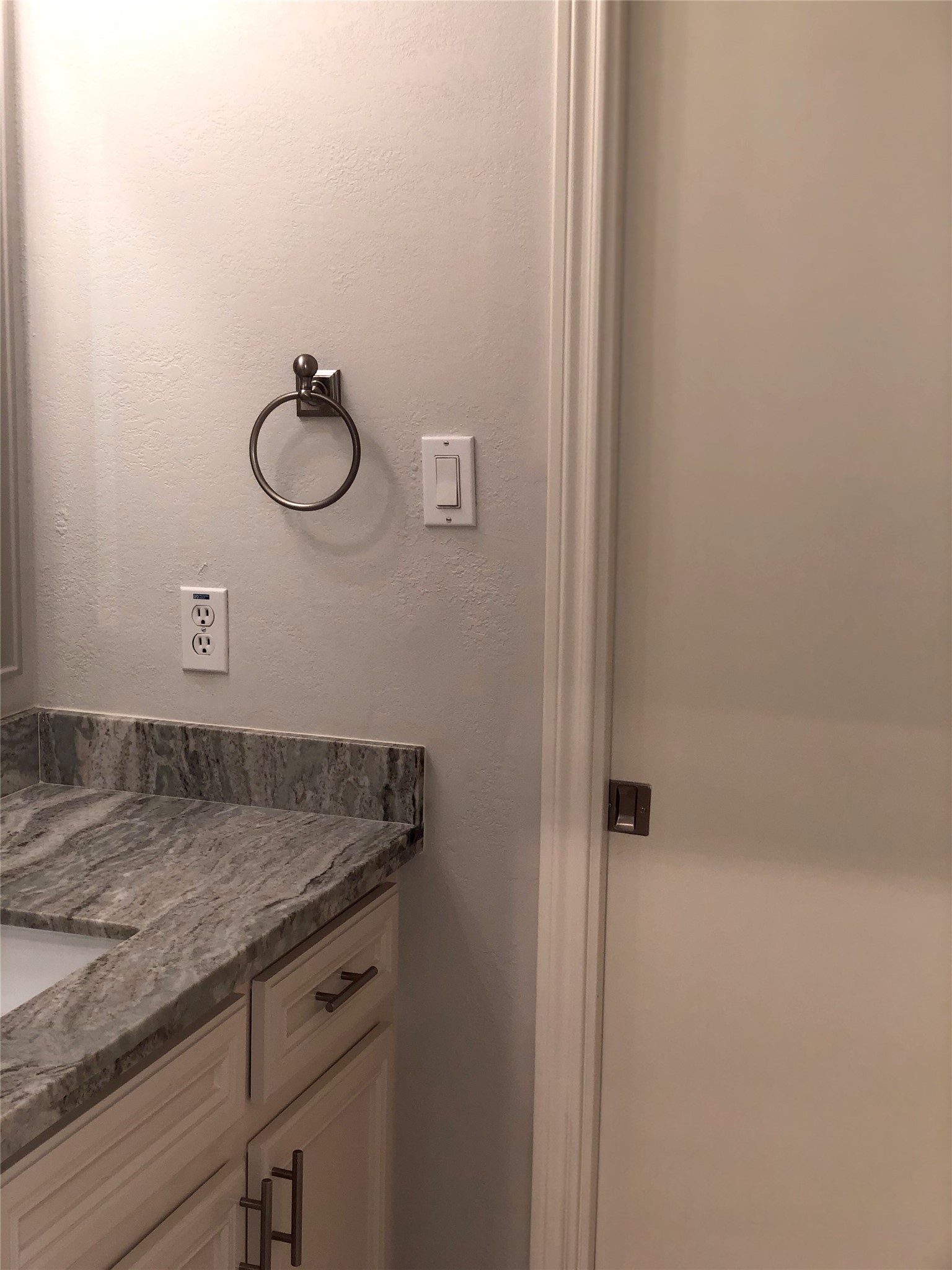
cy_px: 635
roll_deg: -0.5
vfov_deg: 36.8
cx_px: 476
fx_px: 1907
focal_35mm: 52
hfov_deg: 28.0
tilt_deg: -9.8
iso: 25
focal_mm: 6
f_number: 2.4
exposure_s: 1/30
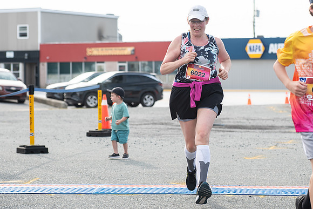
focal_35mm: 130
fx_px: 1127
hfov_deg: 15.8
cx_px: 182
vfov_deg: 10.6
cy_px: 67
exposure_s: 1/1000
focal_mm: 85
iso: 250
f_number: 4.5
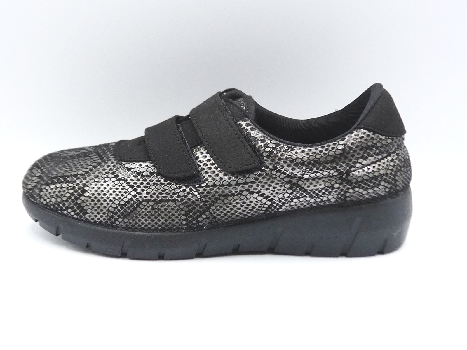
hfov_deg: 38.2
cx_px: 234
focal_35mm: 50
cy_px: 175
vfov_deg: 29.1
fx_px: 675
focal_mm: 4.9
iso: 100
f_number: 3.6
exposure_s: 1/125
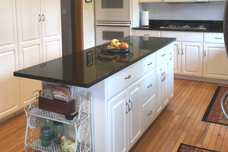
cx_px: 92
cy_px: 29
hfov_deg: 44.3
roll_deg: +1.9
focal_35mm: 44
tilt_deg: -6.5
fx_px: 278
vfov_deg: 29.7
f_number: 2.2
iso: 32
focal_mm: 4.15
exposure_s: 1/30
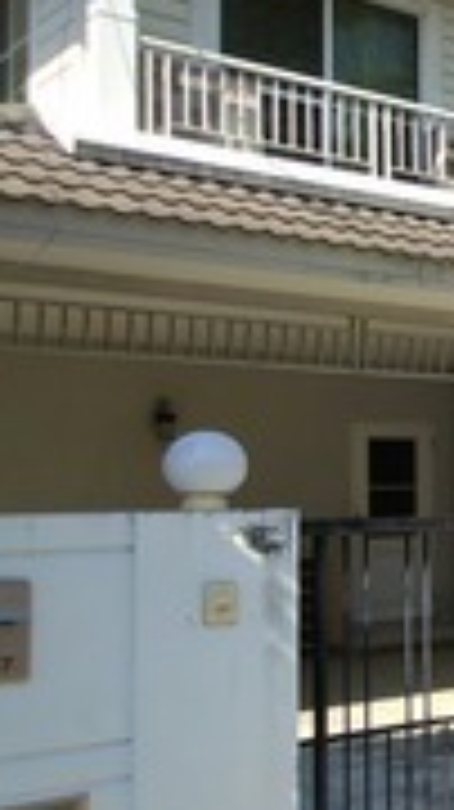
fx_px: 1094
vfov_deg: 40.5
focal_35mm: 51
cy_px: 461
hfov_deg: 14.8
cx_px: 1083
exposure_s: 1/1250
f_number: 1.9
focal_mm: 2.2
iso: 20
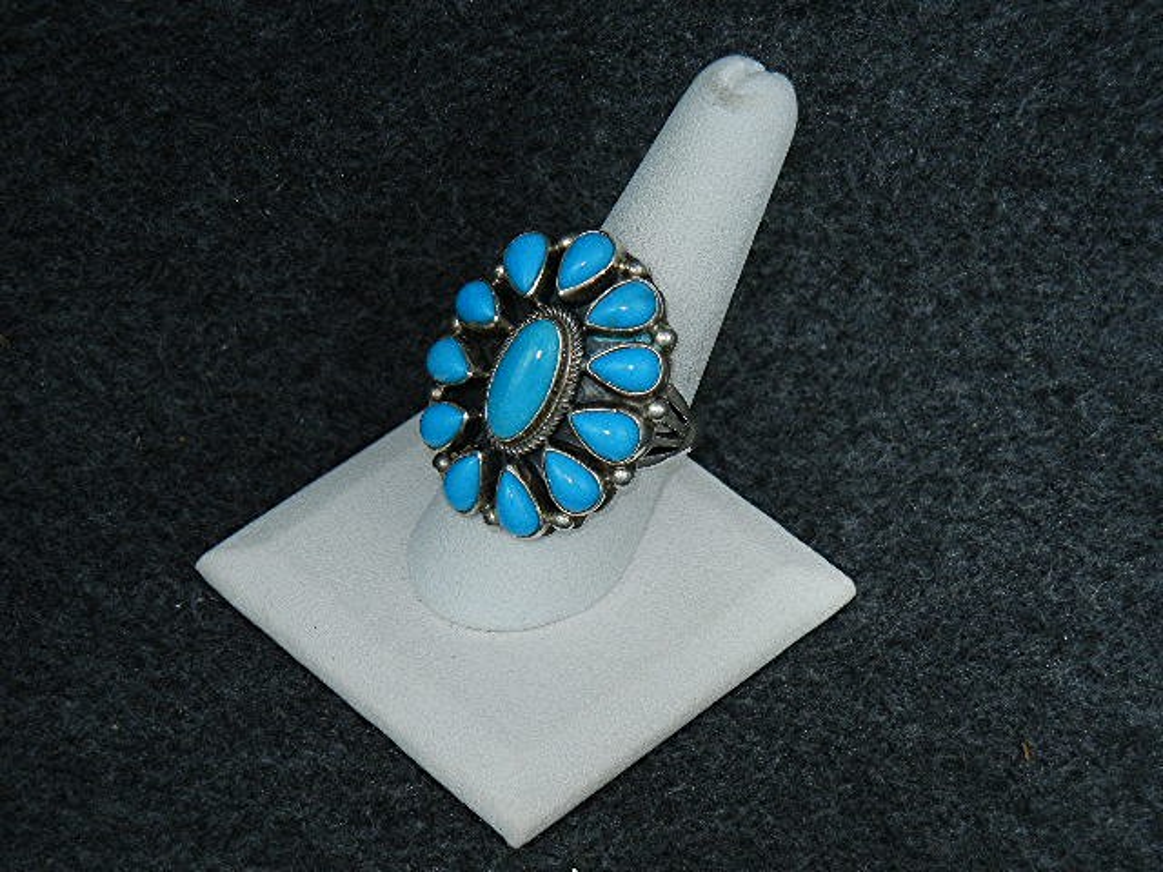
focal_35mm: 102
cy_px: 436
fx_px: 3427
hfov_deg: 19.3
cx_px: 582
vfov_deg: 14.5
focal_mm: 18.3
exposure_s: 1/30
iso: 295
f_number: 4.5
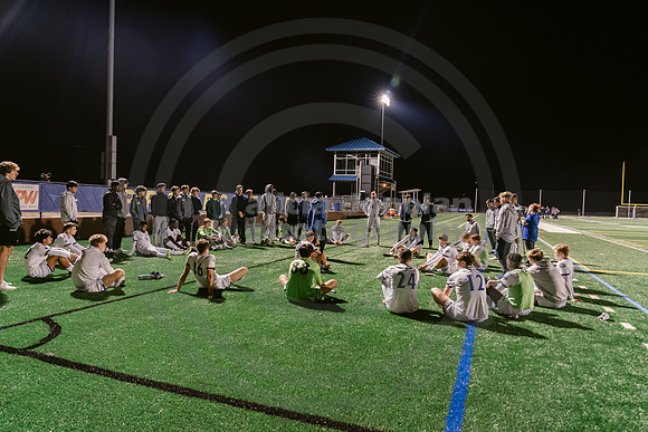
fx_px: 432
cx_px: 324
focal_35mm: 24
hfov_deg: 73.7
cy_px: 216
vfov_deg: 53.2
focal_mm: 24
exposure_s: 1/80
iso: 2500
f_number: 4.5
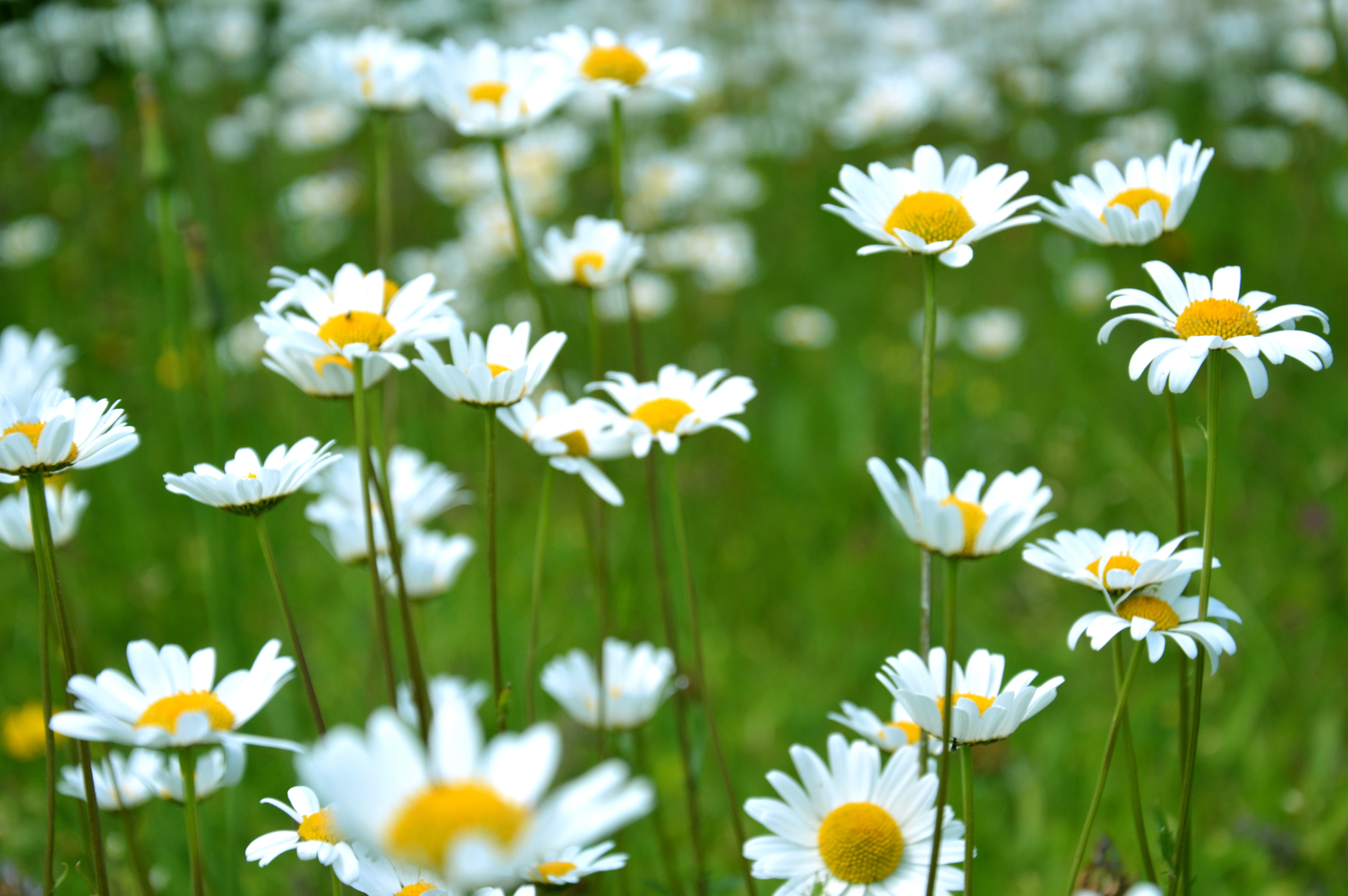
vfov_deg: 15.7
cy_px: 448
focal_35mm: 87
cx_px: 674
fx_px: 3255
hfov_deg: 23.4
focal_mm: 58
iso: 200
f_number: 5.6
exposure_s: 1/125
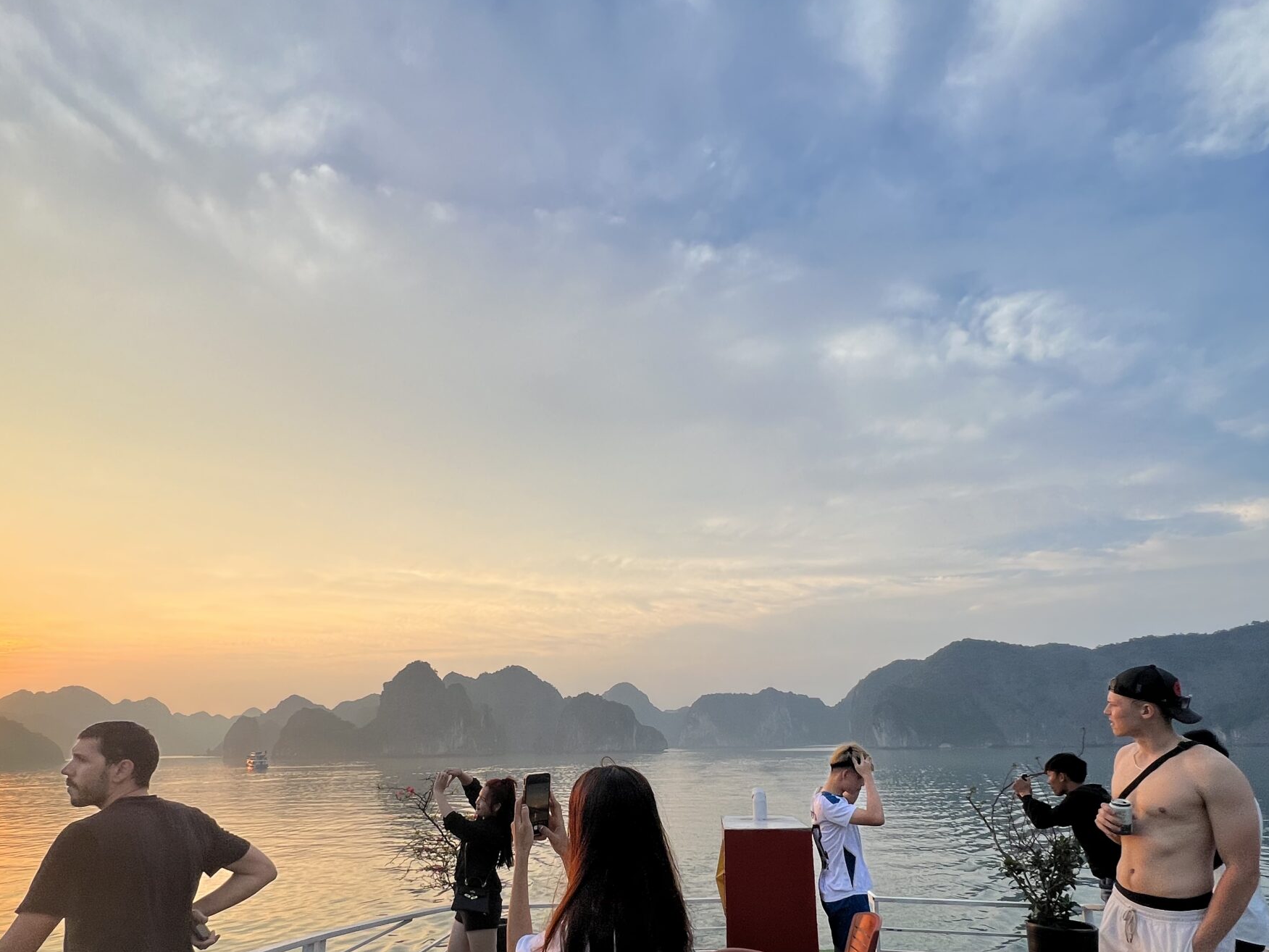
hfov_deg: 84.6
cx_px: 613
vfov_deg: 66.4
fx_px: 697
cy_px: 653
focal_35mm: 19
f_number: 1.8
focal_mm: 1.57
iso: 32
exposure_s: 1/567
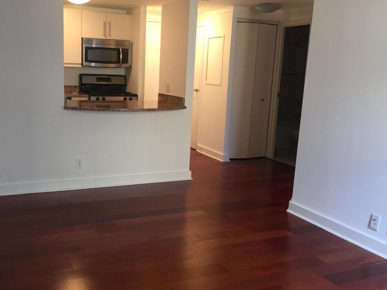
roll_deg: -3.4
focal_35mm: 36
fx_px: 402
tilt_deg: -10.7
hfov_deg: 50.9
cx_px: 150
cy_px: 141
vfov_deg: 39.7
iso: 125
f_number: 2.2
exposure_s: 1/30
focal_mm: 4.15
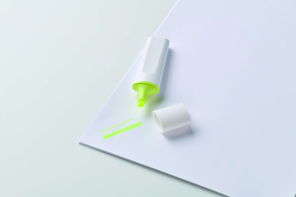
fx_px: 863
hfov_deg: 19.5
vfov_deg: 13.0
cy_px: 98
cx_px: 148
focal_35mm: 105
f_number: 18
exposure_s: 1/125
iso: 64
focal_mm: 105
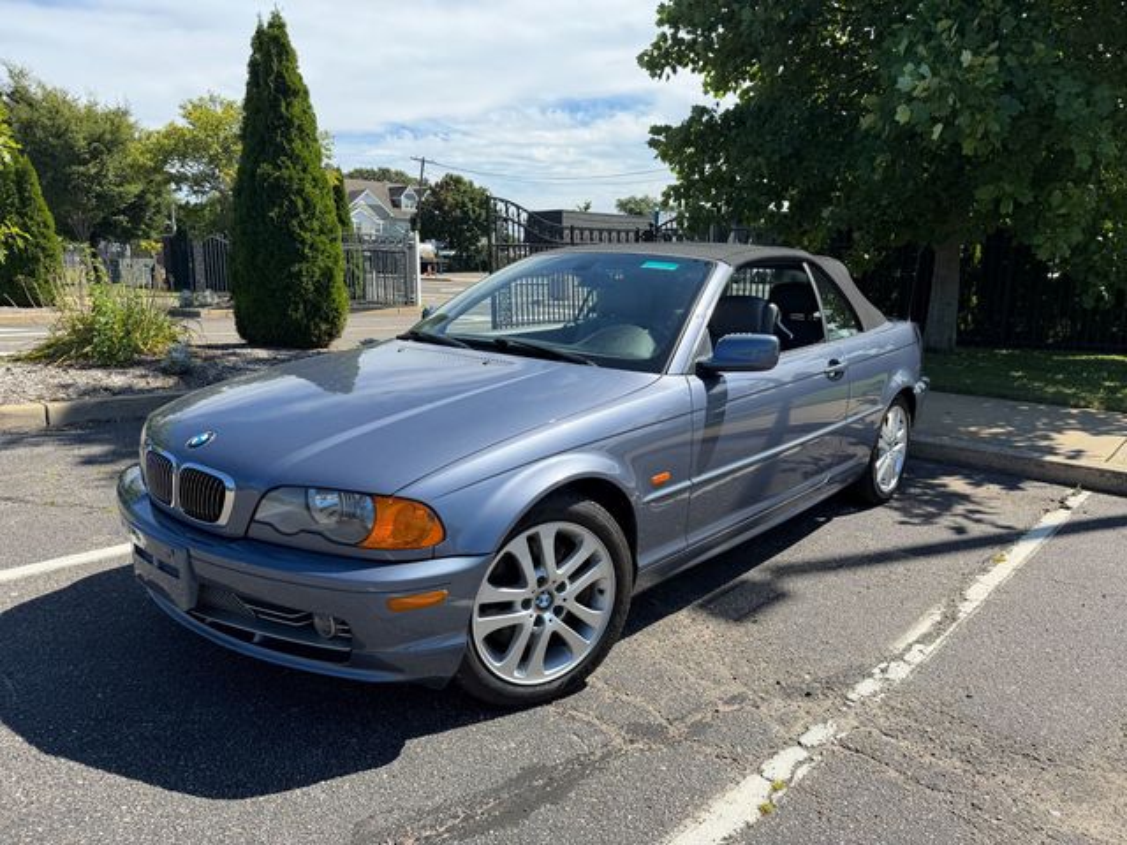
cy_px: 422
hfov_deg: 71.6
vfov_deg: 56.8
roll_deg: -0.2
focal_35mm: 24
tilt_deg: -10.9
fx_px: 781
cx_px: 564
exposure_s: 1/3279
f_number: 1.78
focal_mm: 6.76
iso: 80
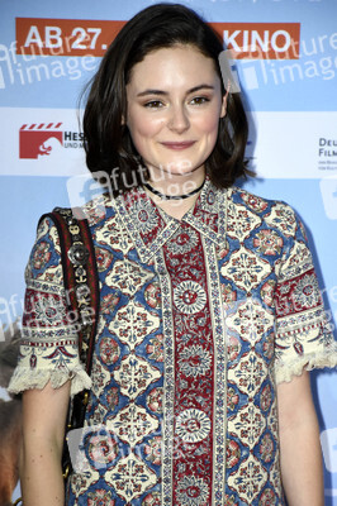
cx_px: 168
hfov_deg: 7.0
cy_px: 253
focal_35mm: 195
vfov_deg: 10.6
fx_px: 2743
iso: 400
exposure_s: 1/160
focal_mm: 130
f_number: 5.6
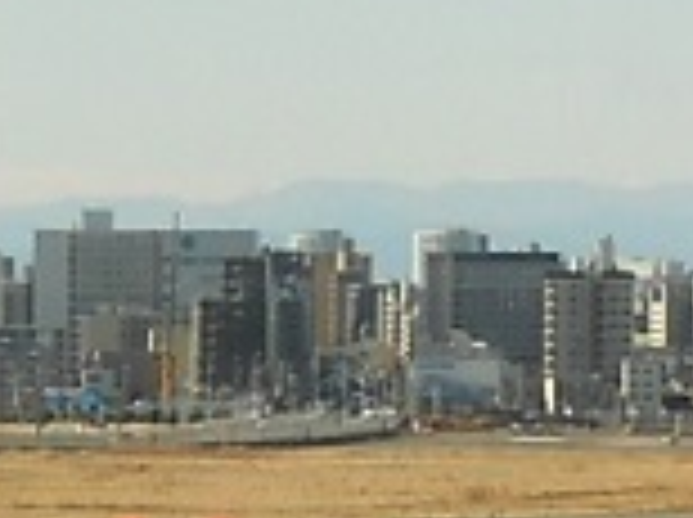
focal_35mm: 328
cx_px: 38
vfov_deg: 4.5
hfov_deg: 6.0
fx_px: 6556
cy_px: 937
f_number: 5.5
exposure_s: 1/200
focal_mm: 6.72
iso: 80
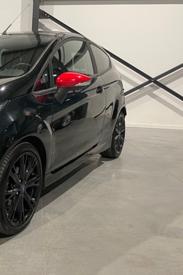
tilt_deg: -9.0
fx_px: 328
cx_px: -25
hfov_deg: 28.0
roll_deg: -1.5
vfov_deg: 45.3
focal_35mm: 43
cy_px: 114
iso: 125
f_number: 1.6
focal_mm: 4.2
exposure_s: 1/50
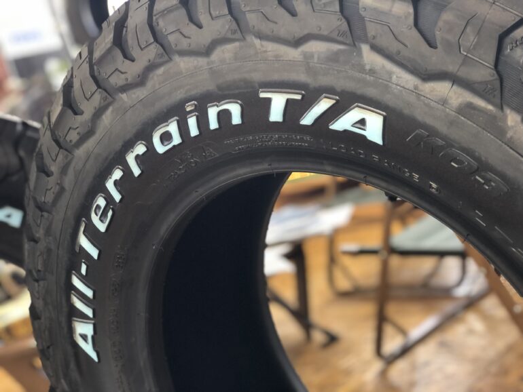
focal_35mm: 57
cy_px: 196
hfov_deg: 33.8
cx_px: 262
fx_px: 861
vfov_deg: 25.7
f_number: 2.8
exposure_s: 1/31
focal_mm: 6.6
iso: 160
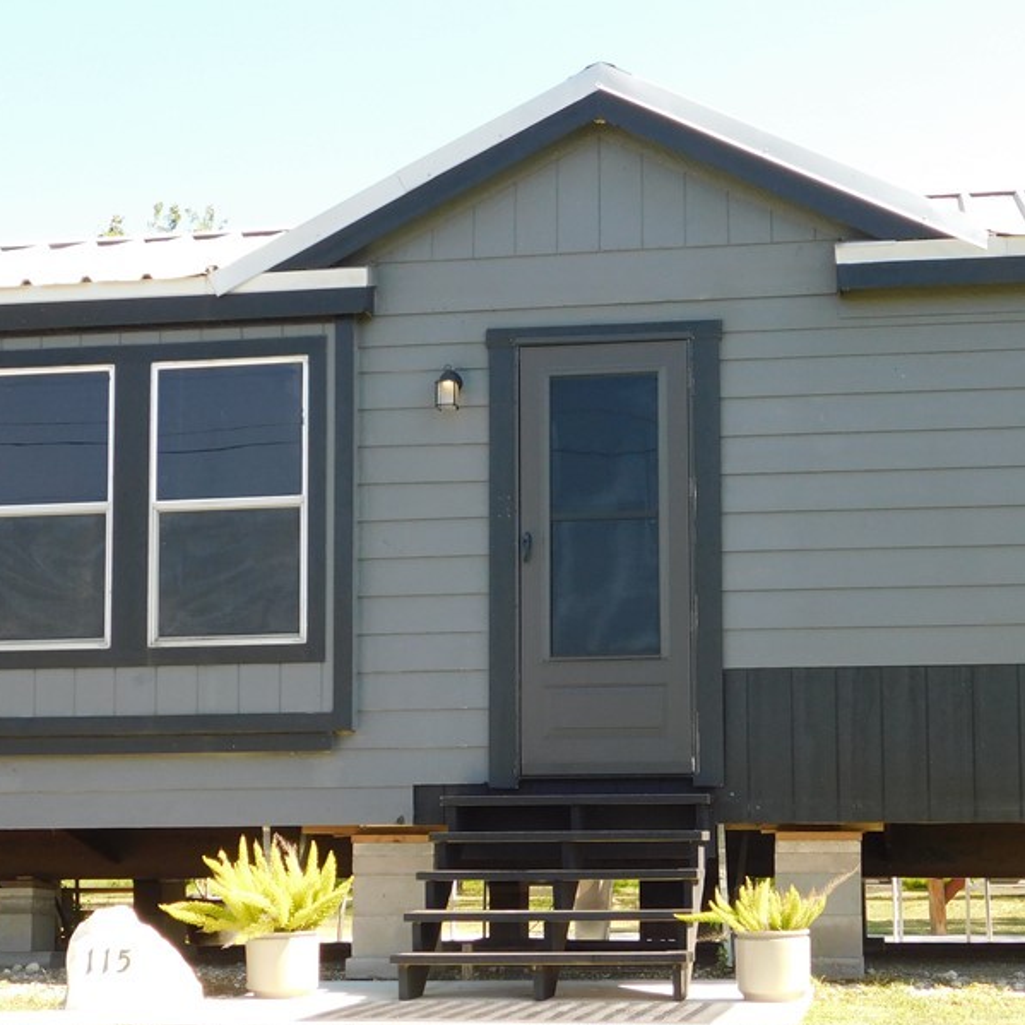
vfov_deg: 25.3
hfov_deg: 25.4
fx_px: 2278
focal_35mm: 68
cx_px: 536
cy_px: 626
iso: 125
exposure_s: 1/250
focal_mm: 8
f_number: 3.7
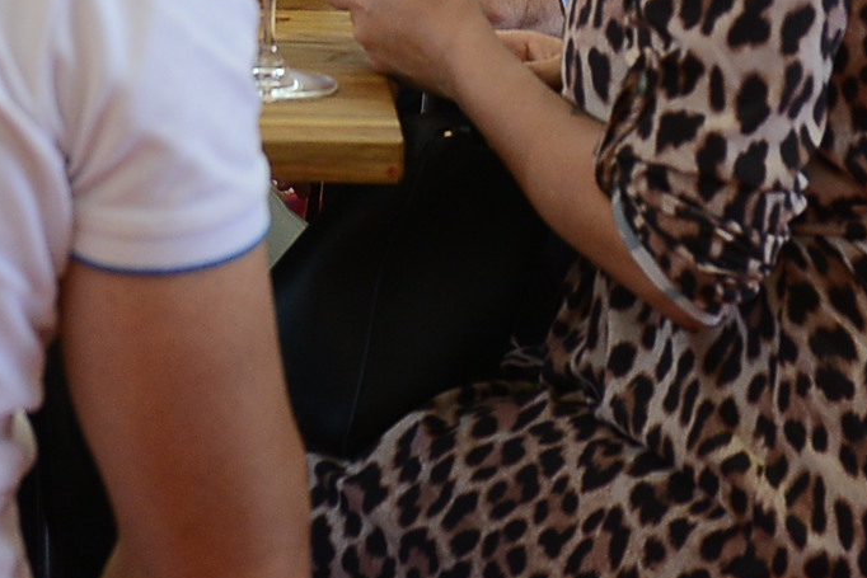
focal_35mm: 128
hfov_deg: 16.0
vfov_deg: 9.8
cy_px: -668
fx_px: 3083
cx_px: 418
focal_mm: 29
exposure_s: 1/125
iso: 1000
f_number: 4
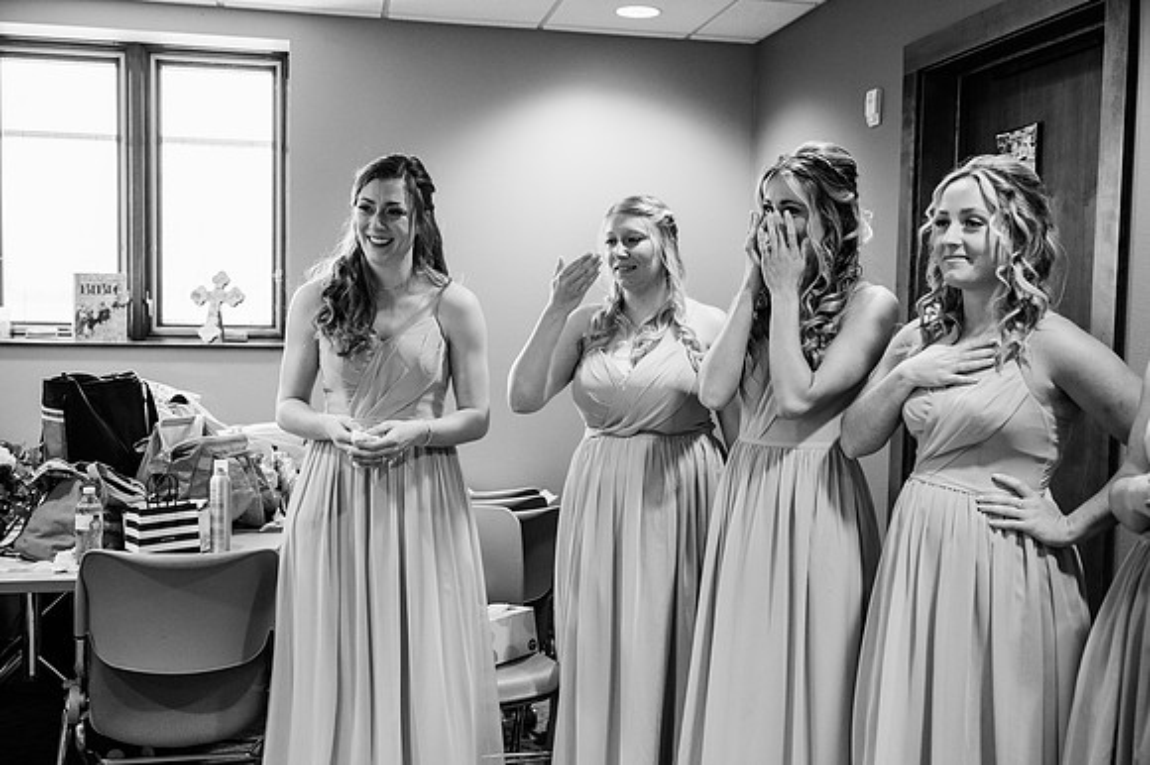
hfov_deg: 50.7
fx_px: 1213
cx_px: 575
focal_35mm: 38
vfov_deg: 35.0
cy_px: 382
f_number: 2.8
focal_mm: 38
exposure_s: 1/200
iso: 1000
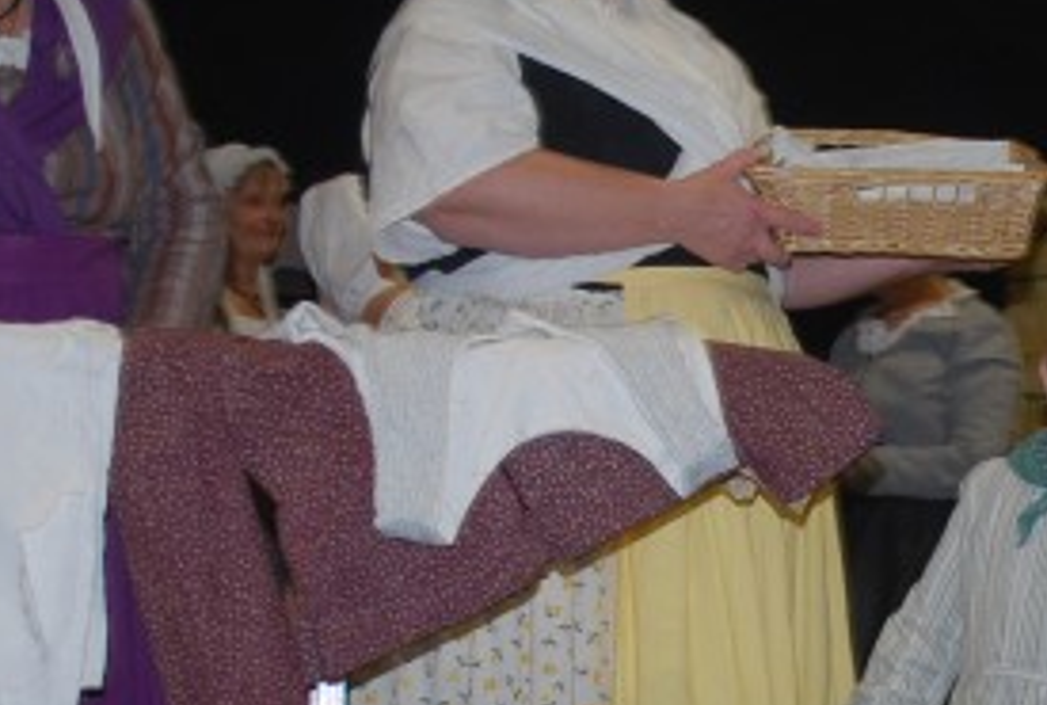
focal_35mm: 126
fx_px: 3688
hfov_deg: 15.8
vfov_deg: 10.9
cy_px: 417
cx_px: 1051
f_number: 4.8
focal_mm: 29
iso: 200
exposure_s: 1/60
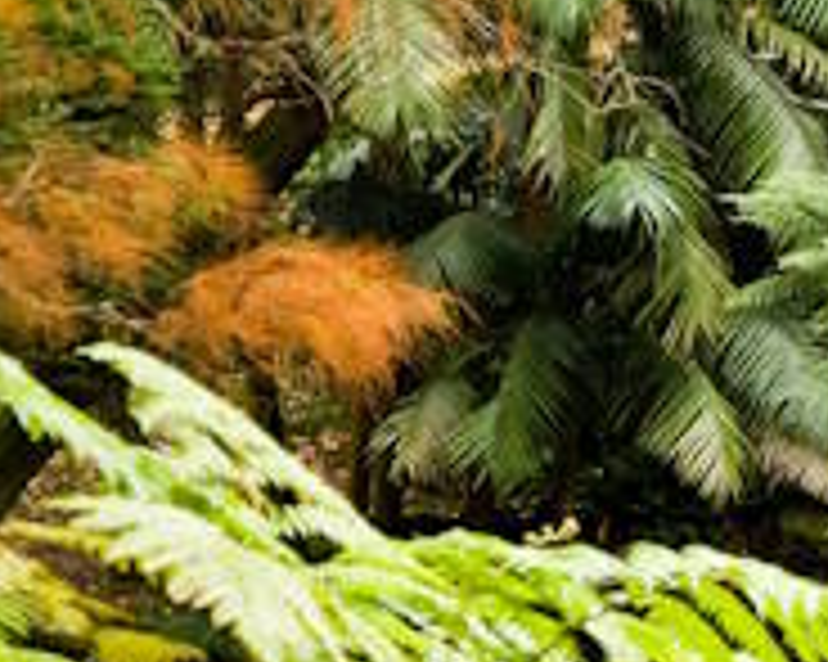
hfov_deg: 6.1
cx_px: 1719
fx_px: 7495
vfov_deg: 5.1
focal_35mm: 306
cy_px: 477
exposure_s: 1/40
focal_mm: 75
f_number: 4.5
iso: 200
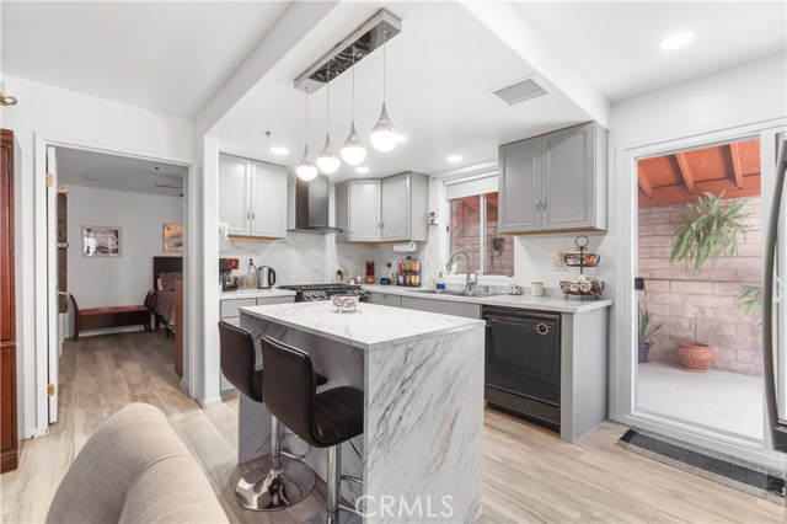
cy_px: 262
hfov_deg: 100.4
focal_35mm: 15
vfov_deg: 77.3
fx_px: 328
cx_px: 394
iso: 400
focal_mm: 10
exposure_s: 1/20
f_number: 7.1
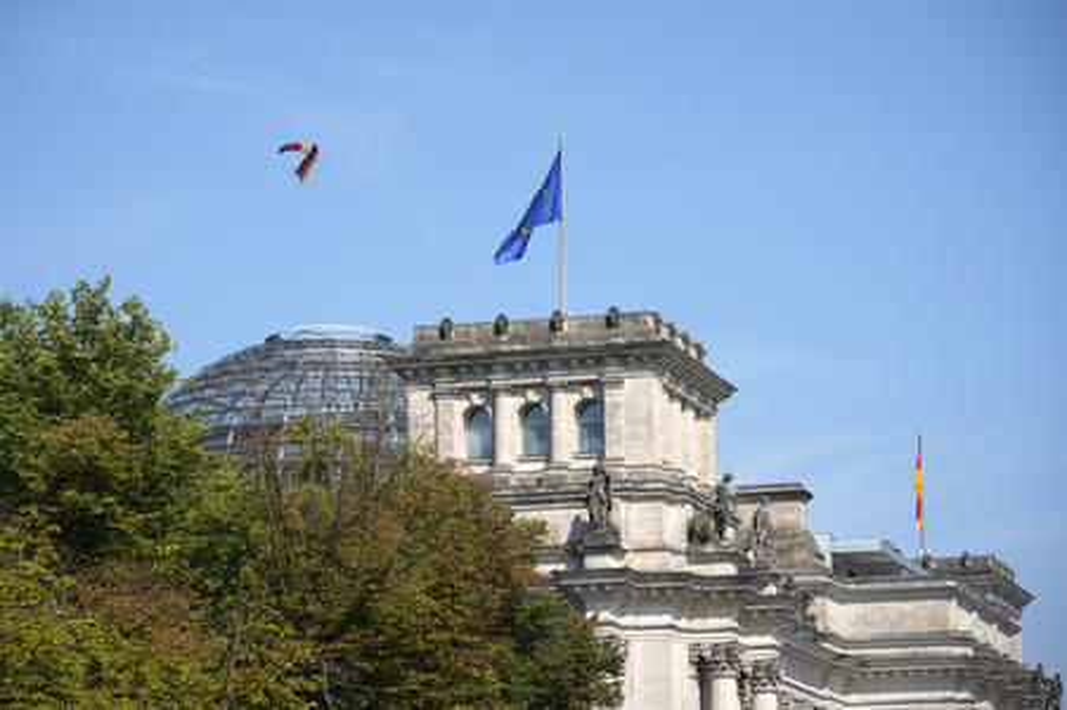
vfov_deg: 12.7
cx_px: 534
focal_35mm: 108
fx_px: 3199
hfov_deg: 18.9
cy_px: 355
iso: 64
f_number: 5.6
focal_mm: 108
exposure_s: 1/500
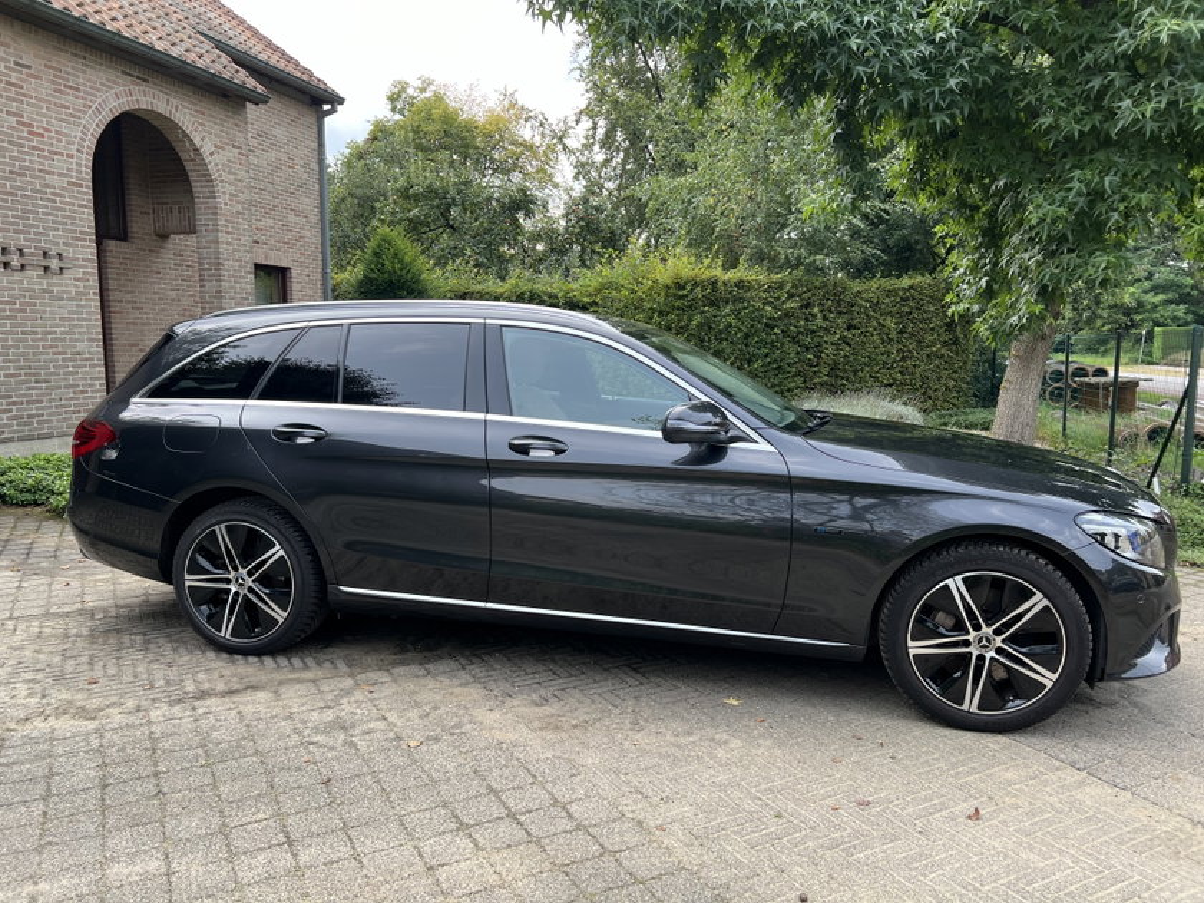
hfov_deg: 67.3
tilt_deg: -7.4
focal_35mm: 26
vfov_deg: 53.1
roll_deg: -0.9
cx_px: 602
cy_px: 452
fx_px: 904
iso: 50
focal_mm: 5.7
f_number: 1.5
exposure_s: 1/650
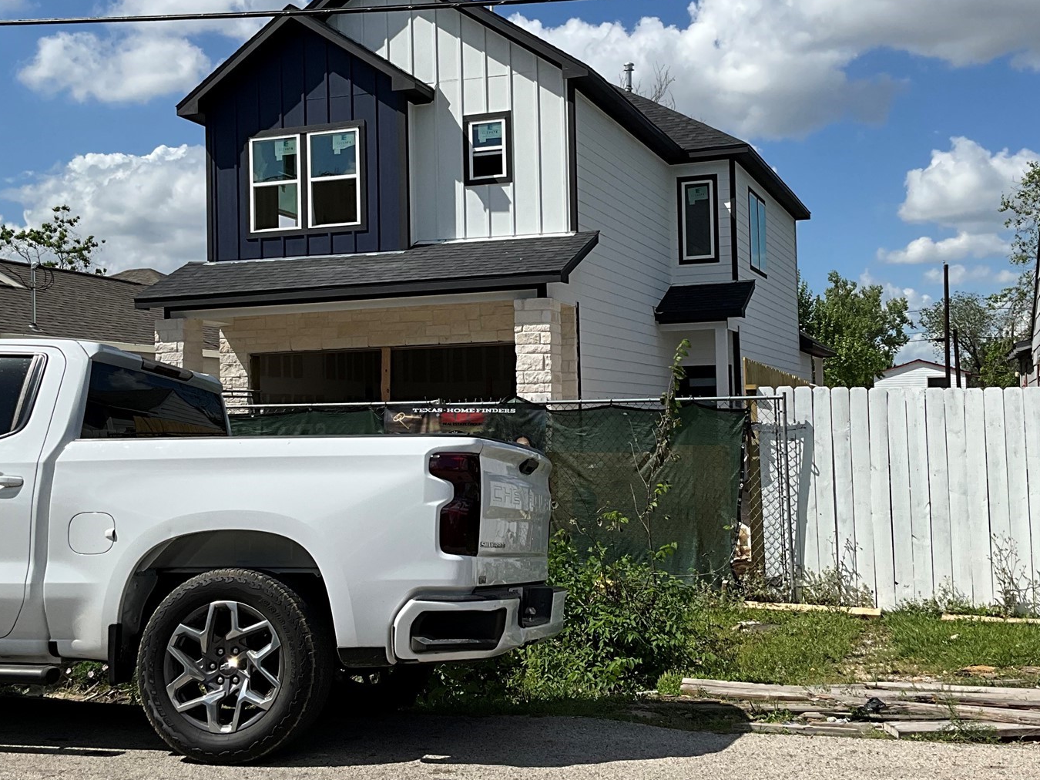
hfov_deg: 42.9
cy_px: 359
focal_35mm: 44
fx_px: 1322
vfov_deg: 32.8
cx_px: 495
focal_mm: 3
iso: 25
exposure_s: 1/3788
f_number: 1.8
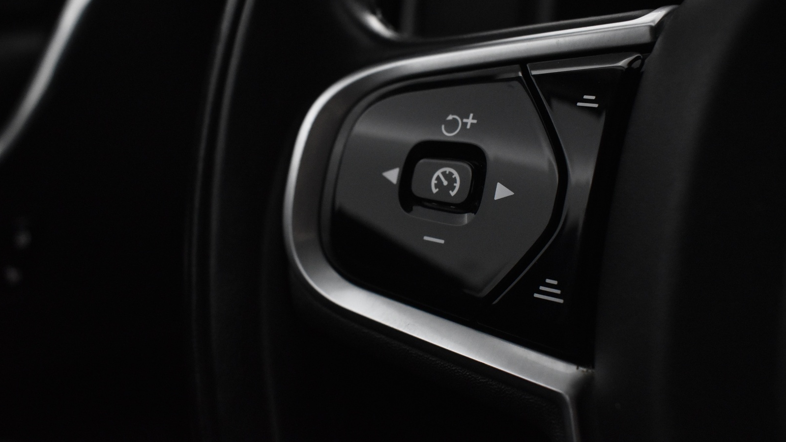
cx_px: 395
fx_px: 730
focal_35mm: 35
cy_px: 207
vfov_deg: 33.7
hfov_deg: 56.6
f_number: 5
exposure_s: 1/100
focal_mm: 22
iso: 3200
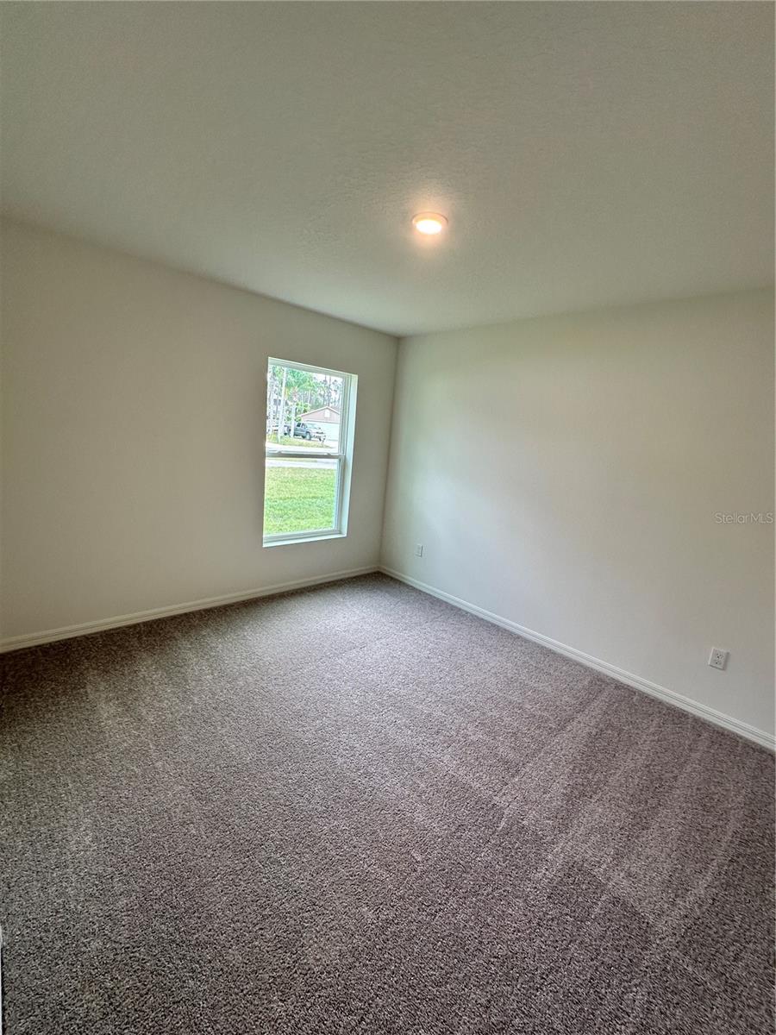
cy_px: 518
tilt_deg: -10.9
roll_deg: -6.4
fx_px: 418
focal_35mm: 14
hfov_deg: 85.7
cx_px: 388
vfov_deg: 102.1
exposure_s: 1/120
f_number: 2.2
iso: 80
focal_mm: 2.22
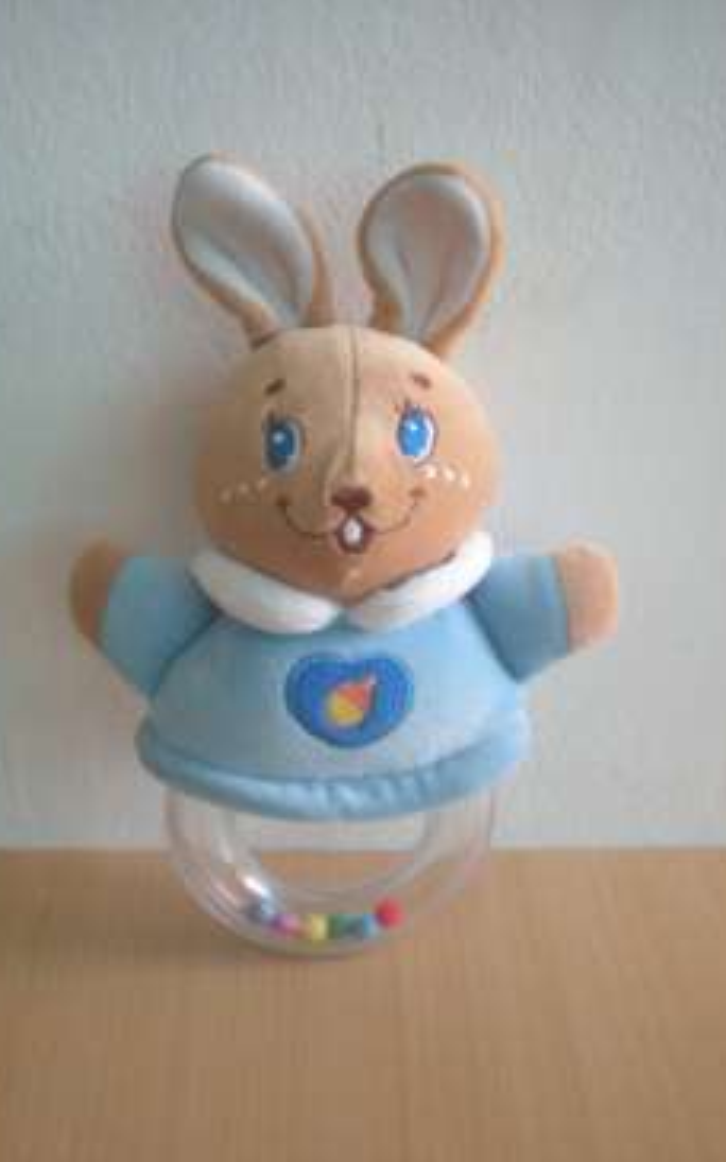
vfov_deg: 46.2
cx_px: 318
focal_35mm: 43
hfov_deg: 29.8
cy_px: 618
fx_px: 1362
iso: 200
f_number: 3.1
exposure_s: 1/63.5
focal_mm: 6.3
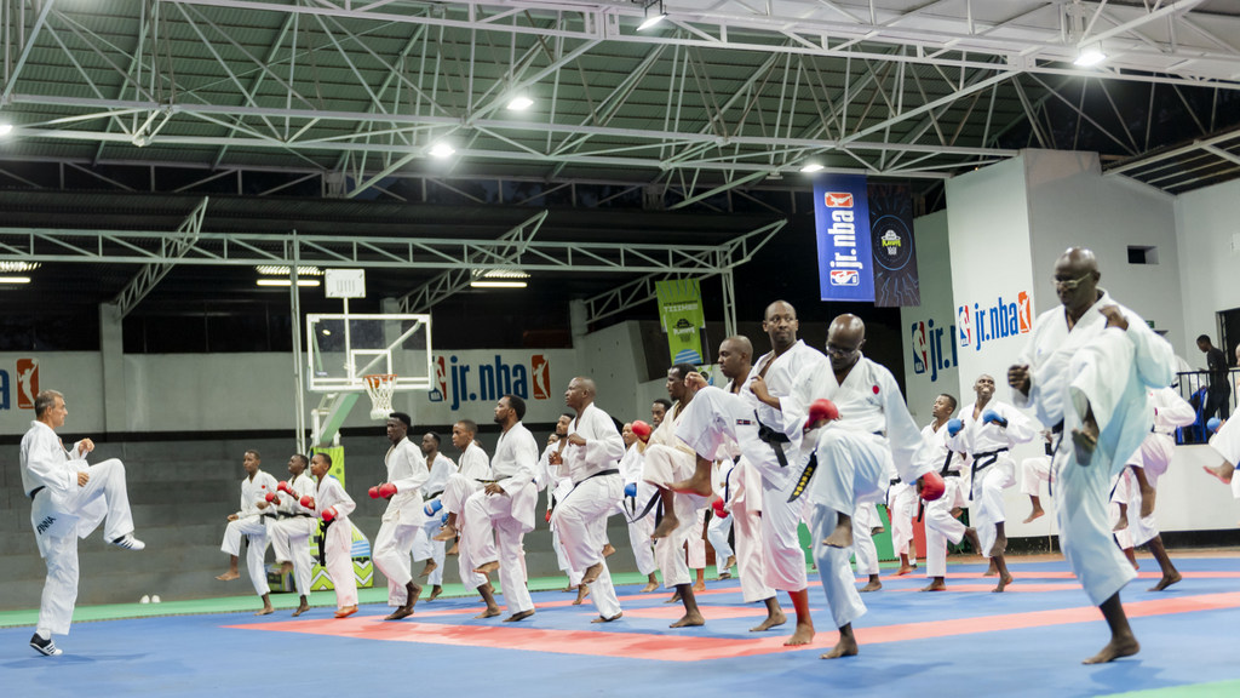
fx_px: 1786
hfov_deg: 38.3
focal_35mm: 54
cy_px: 382
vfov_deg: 22.1
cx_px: 609
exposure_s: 1/125
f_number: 2.8
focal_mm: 48
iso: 1600
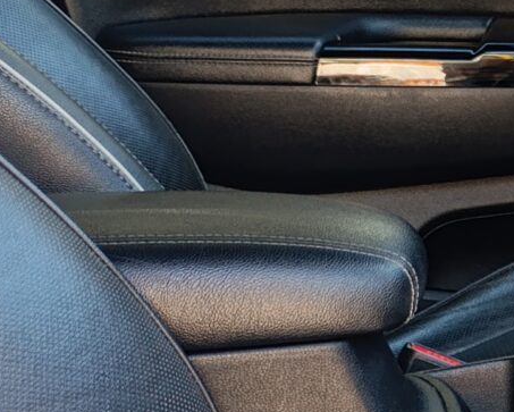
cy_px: 540
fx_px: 1933
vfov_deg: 11.8
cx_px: 1137
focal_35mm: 127
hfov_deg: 12.6
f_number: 1.6
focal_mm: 6.14
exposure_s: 1/100
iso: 320
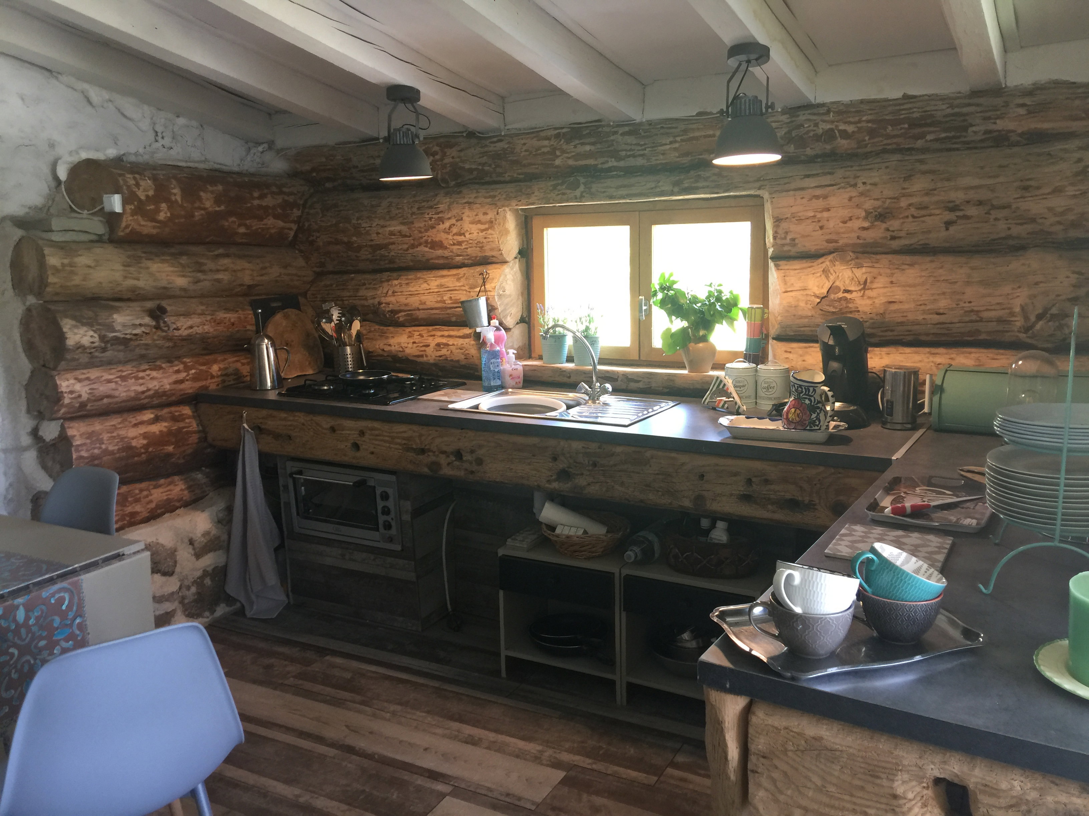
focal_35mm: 29
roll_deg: +0.2
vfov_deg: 48.2
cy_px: 408
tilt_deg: -7.7
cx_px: 544
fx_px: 912
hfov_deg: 61.7
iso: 50
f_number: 2.2
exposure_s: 1/17
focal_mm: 4.15
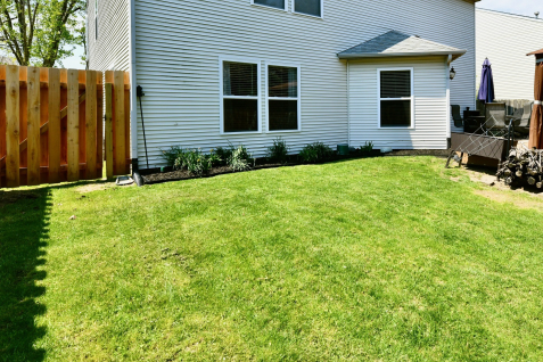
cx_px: 321
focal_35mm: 22
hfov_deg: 77.8
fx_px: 332
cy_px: 121
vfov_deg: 56.0
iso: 640
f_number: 11
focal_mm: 14
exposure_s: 1/500
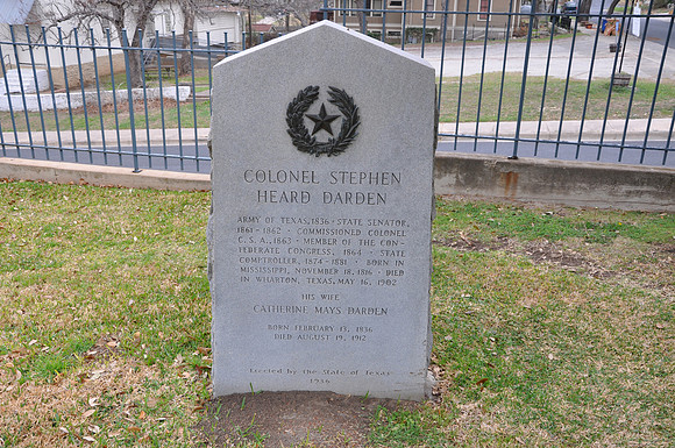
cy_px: 224
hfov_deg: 57.3
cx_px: 338
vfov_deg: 39.9
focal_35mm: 33
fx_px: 618
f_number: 7.1
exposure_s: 1/50
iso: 200
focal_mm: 22
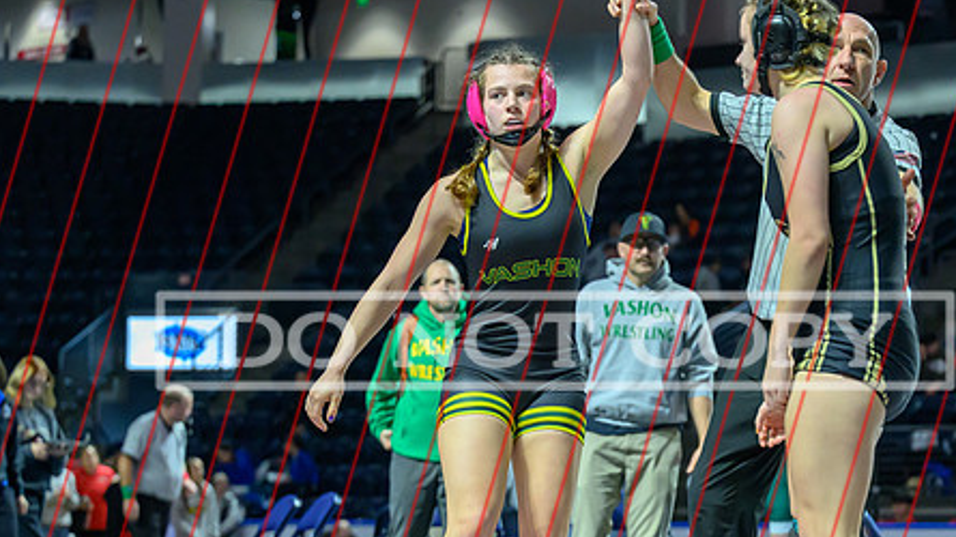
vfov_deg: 9.4
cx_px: 563
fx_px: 3244
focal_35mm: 128
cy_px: 490
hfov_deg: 16.8
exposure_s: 1/640
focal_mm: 70
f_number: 2.8
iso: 4000
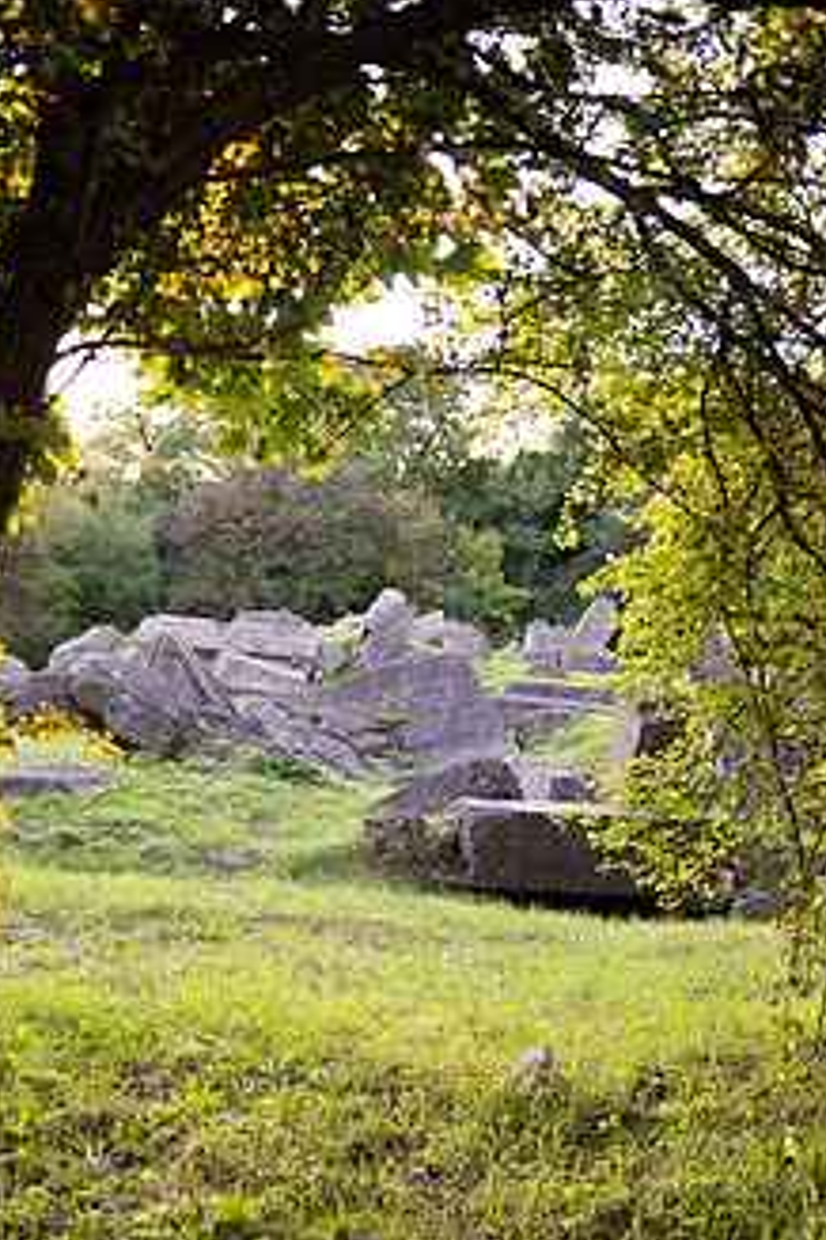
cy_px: 823
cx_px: 345
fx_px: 1514
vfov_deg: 43.9
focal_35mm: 44
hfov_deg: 30.5
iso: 1000
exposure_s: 1/800
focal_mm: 32
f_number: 2.8
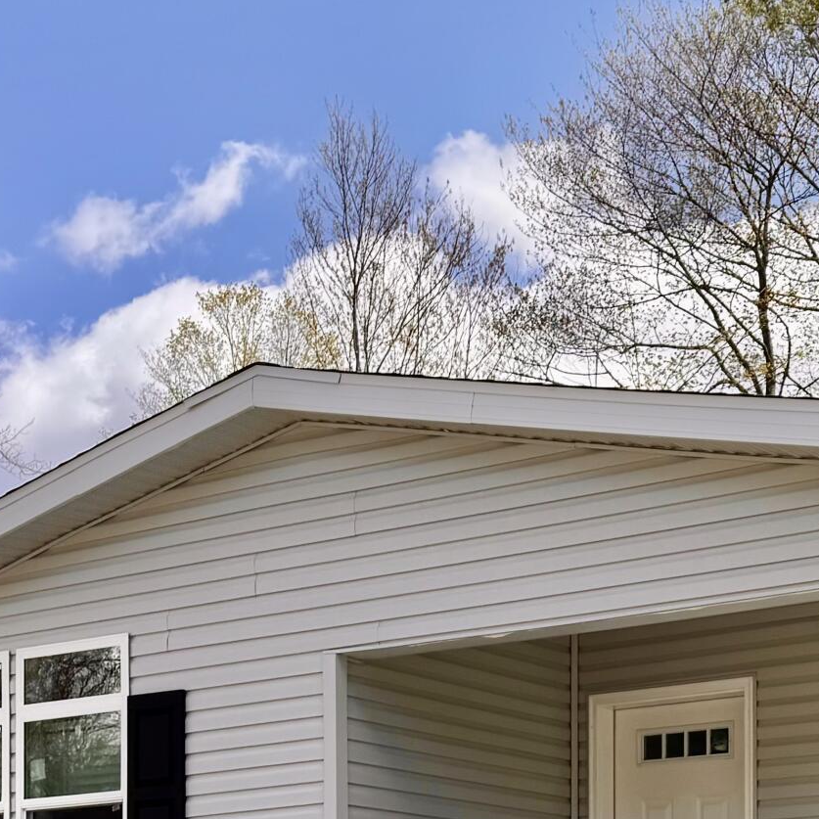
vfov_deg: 21.3
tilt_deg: +2.7
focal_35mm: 76
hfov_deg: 22.3
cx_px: 705
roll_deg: +0.1
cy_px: 958
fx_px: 2034
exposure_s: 1/3247
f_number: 1.78
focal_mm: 6.76
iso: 80
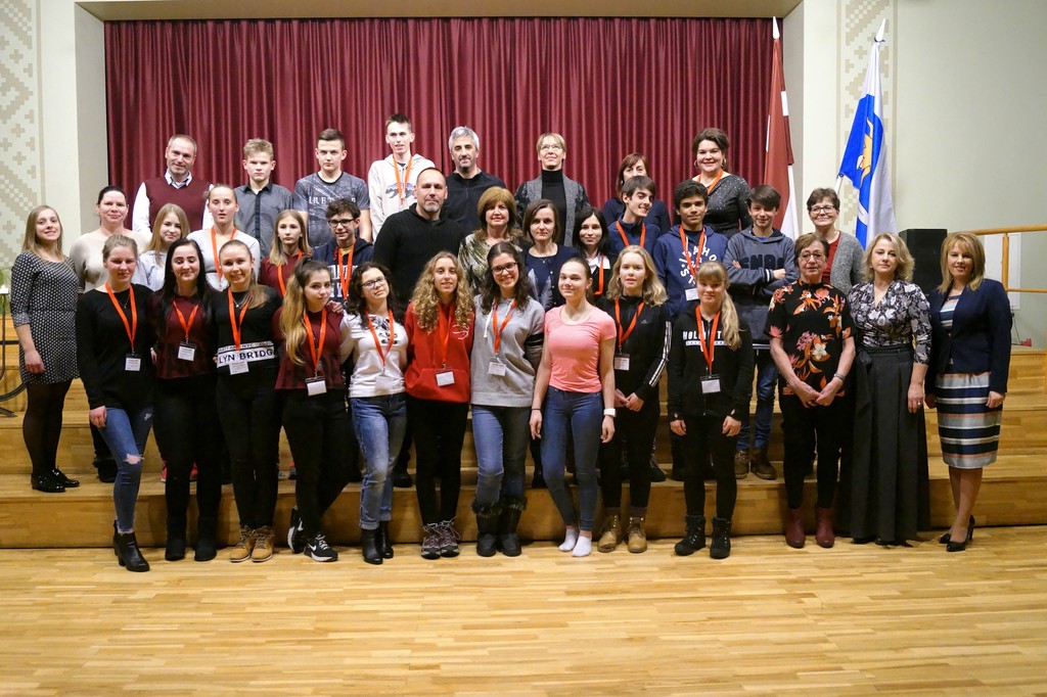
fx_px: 872
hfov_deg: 61.9
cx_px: 524
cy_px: 348
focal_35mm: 30
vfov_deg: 43.6
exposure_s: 1/50
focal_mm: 20
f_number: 4
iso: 6400
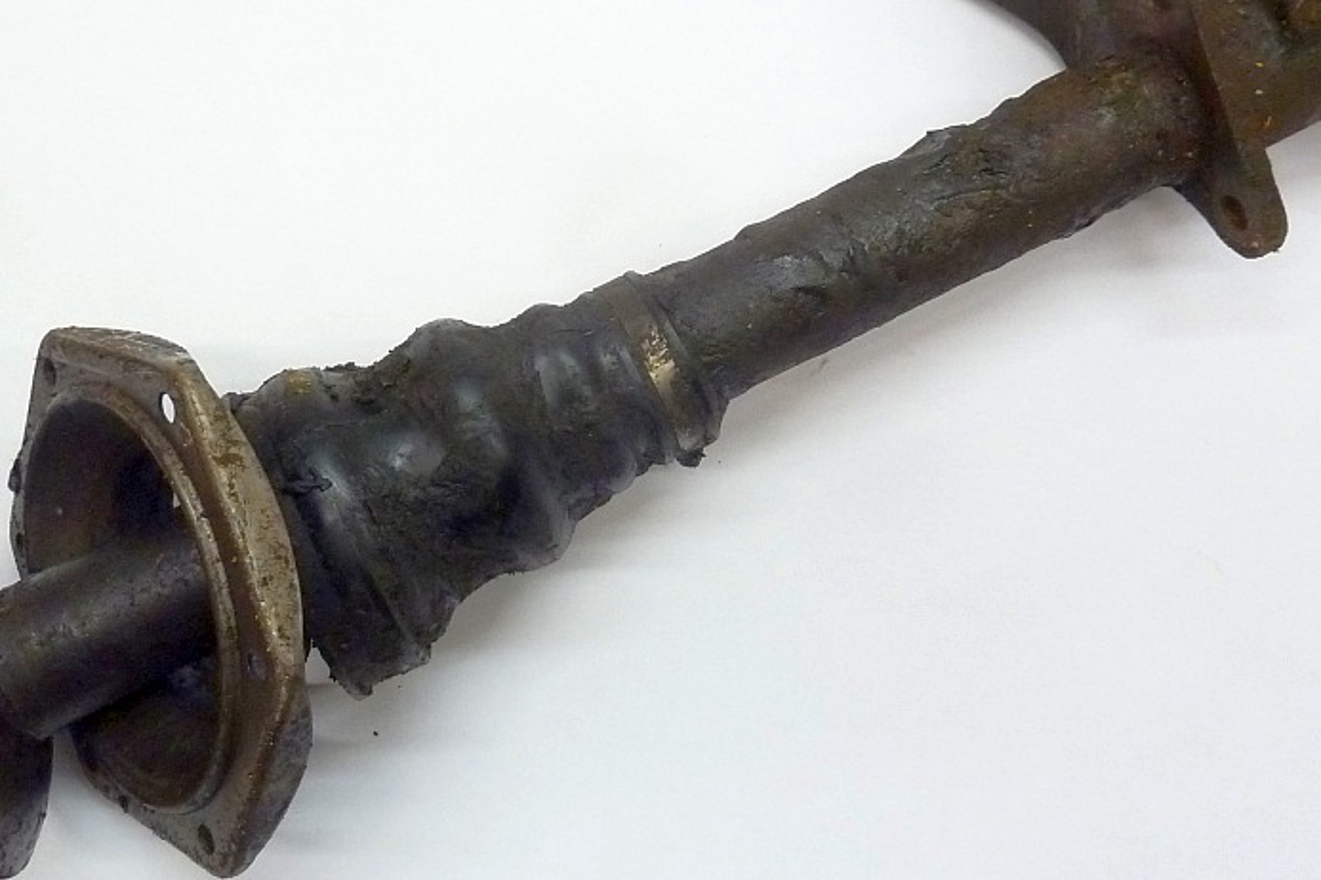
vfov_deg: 37.7
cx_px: 657
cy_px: 360
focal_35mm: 35
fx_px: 1284
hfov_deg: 54.4
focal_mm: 4.1
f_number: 3.3
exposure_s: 1/30
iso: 320
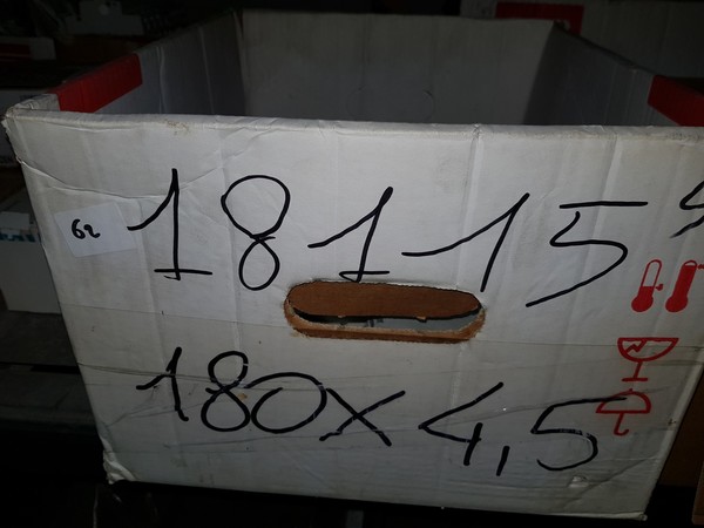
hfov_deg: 67.3
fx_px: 529
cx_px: 352
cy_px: 264
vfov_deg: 53.1
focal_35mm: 26
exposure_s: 1/311
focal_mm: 4.2
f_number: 1.7
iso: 40
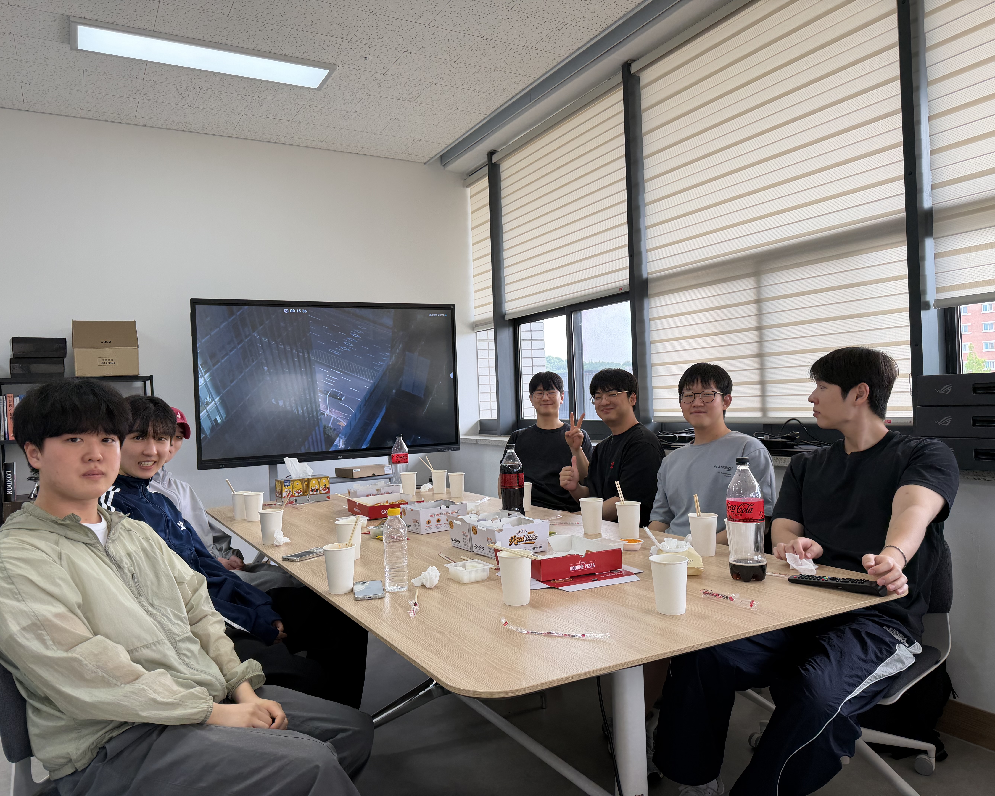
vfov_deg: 56.8
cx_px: 480
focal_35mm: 25
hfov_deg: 68.1
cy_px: 398
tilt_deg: -0.3
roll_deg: +2.4
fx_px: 736
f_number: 1.78
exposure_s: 1/130
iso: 50
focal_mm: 6.76
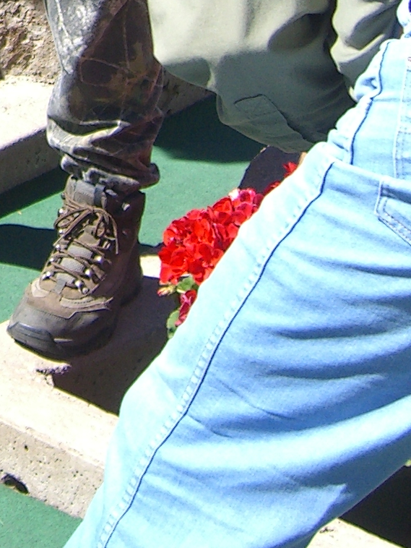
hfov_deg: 9.2
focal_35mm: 154
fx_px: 2437
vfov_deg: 12.4
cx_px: -350
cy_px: -205
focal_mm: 7.9
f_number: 2.8
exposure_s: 1/800
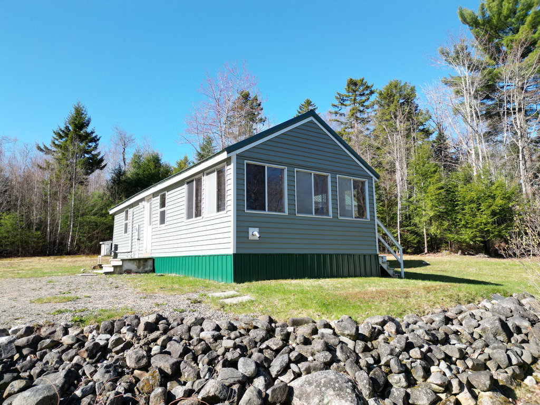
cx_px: 270
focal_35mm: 24
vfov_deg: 56.8
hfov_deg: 71.6
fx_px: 374
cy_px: 202
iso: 120
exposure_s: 1/1500
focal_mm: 6.72
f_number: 1.7
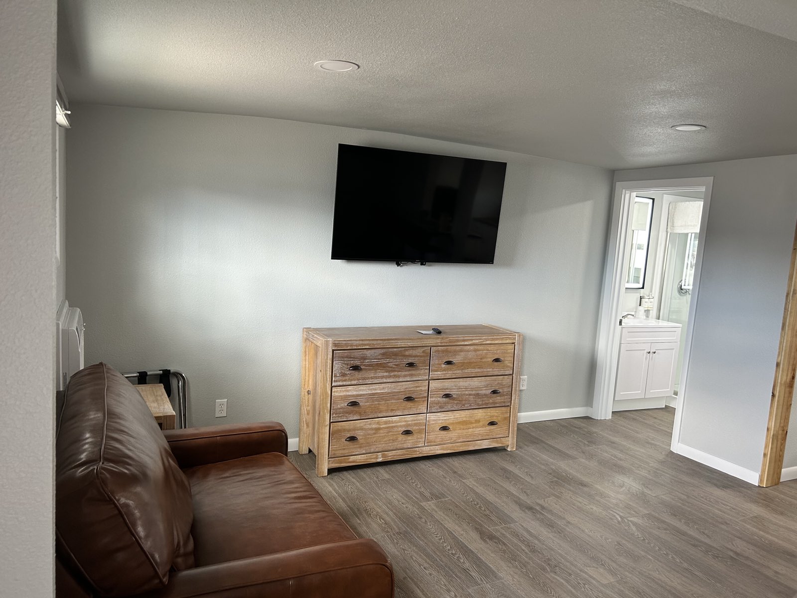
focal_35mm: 26
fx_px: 599
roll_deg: -3.8
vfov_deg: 53.1
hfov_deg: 67.3
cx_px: 398
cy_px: 299
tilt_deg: -6.4
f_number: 1.5
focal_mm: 5.7
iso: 100
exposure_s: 1/60
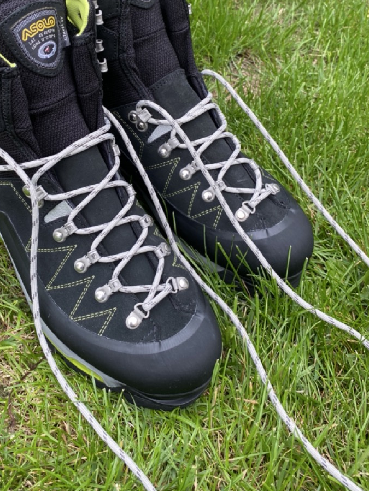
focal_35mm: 37
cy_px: 149
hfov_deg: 38.2
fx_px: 526
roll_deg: +1.5
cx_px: 118
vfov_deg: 48.9
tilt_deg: -39.2
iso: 80
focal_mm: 4.25
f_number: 1.8
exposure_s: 1/121
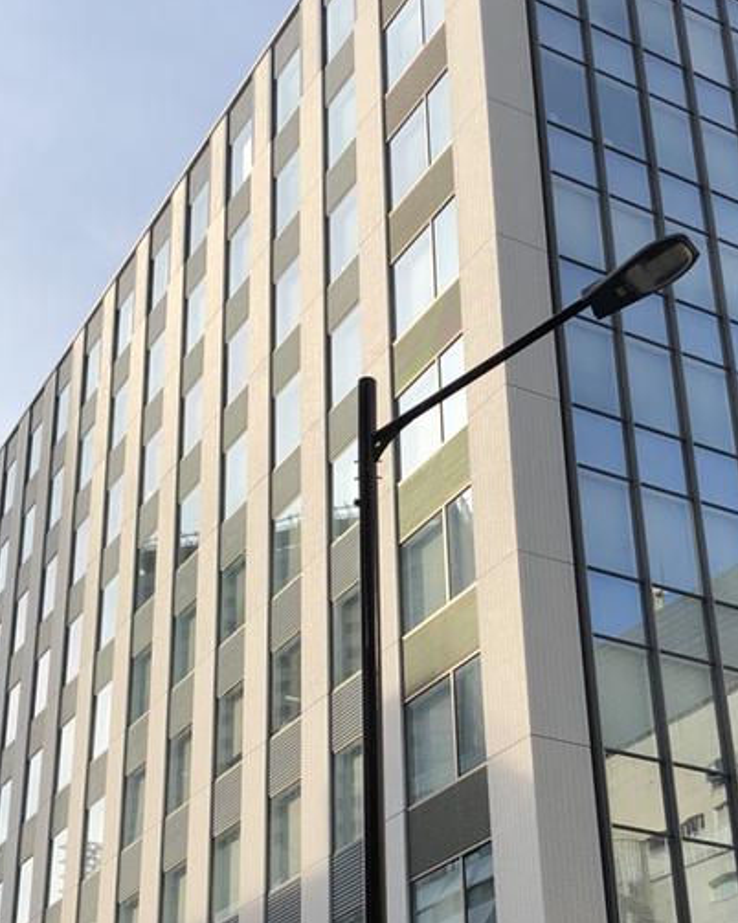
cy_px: 617
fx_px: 1585
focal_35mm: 58
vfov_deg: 32.2
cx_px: 400
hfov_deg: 26.2
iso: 20
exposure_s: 1/1548
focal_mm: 4
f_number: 1.8
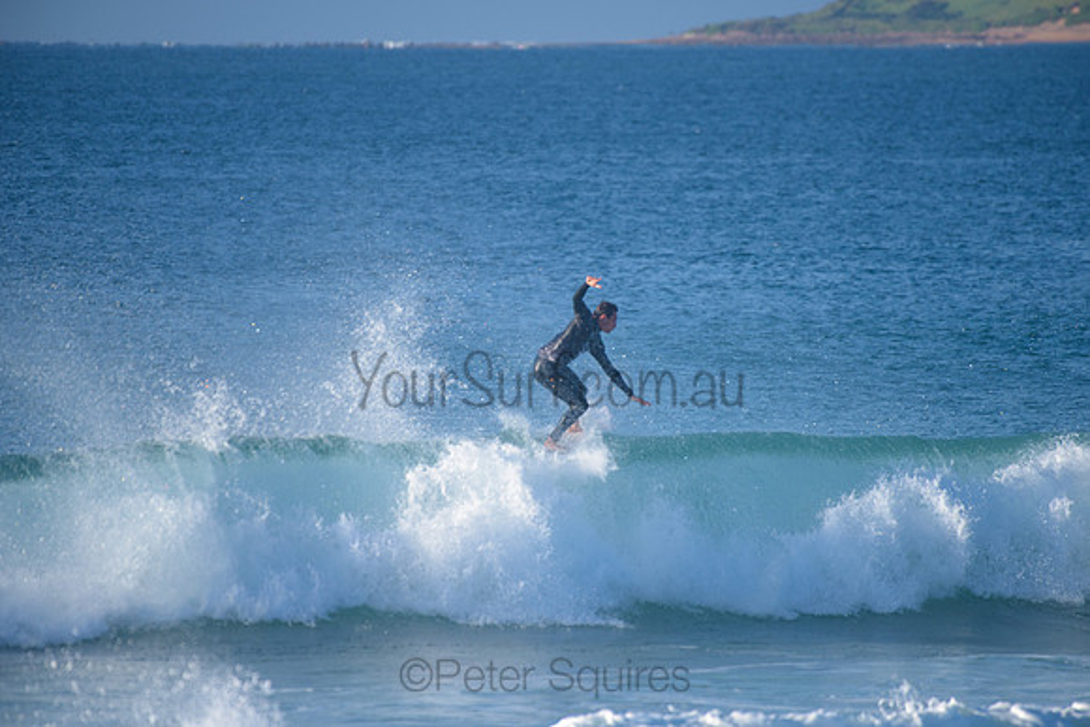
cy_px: 364
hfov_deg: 4.0
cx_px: 545
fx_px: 15591
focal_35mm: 515
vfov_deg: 2.7
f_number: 5.6
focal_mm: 500
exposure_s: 1/2000
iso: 360
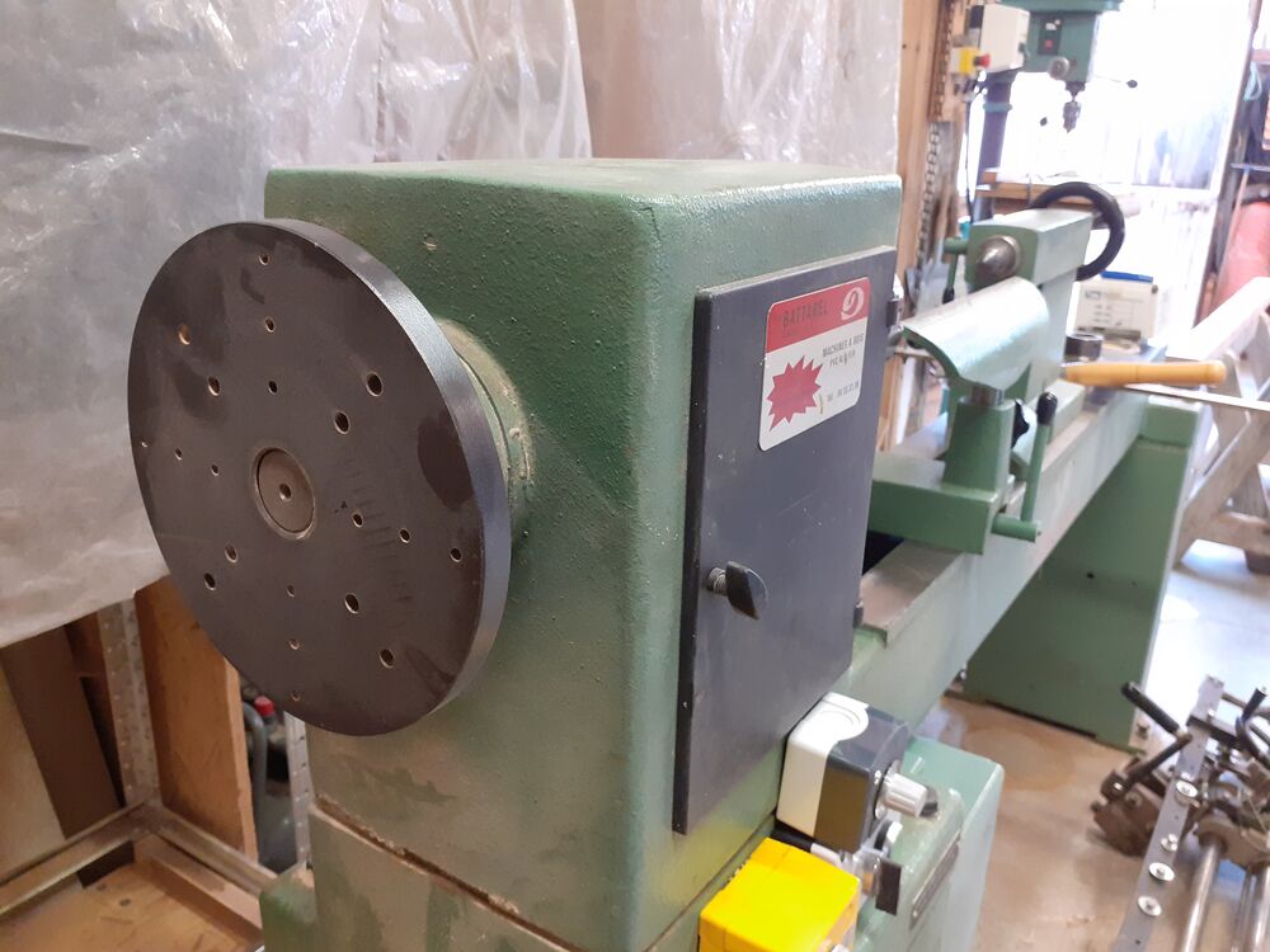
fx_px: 991
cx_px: 635
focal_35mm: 27
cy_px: 476
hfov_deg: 65.3
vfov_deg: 51.4
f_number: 1.9
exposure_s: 1/50
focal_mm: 3.6
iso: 250
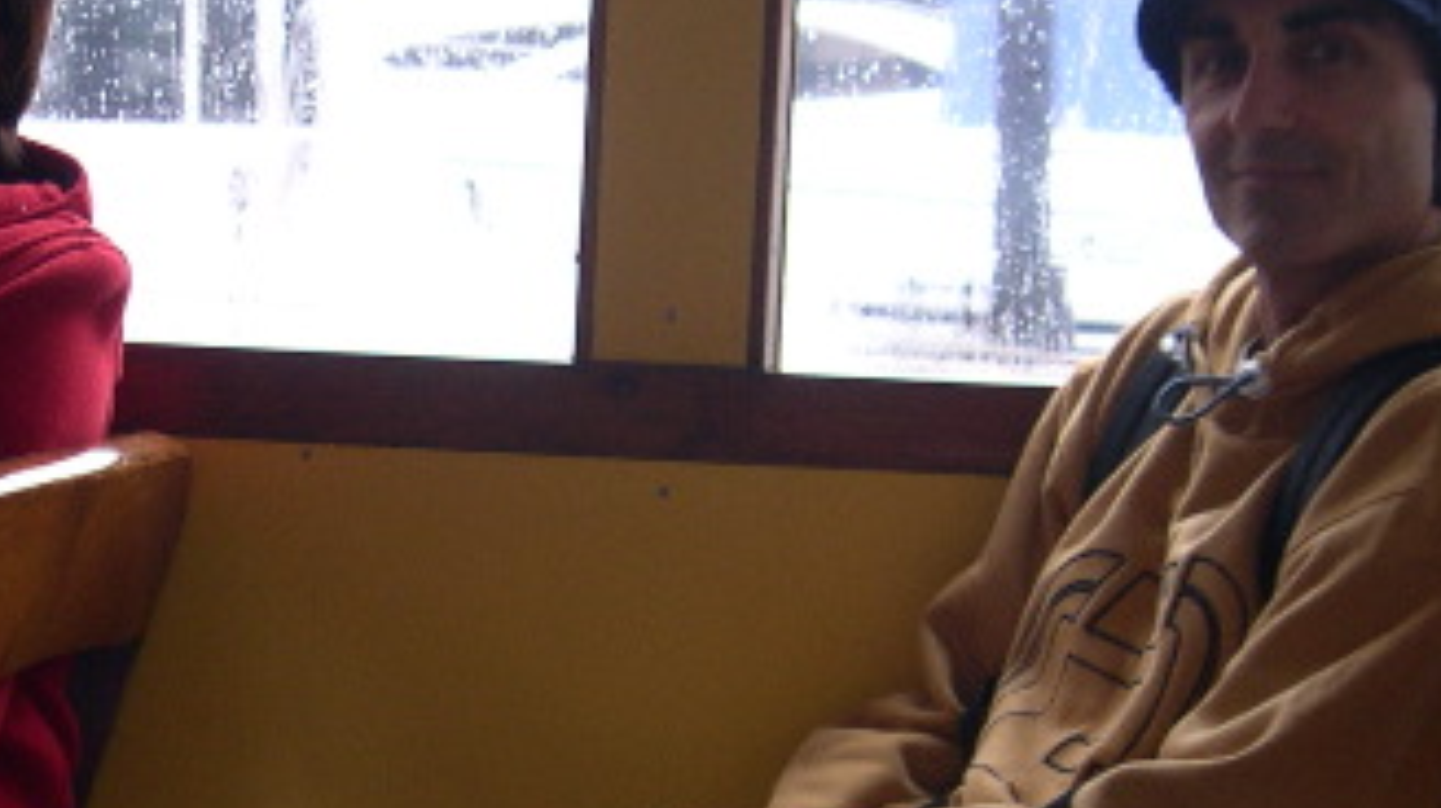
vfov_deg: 12.0
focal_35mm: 101
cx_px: 369
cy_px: 531
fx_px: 3857
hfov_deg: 21.0
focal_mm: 8
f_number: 2.8
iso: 100
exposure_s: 1/43.7
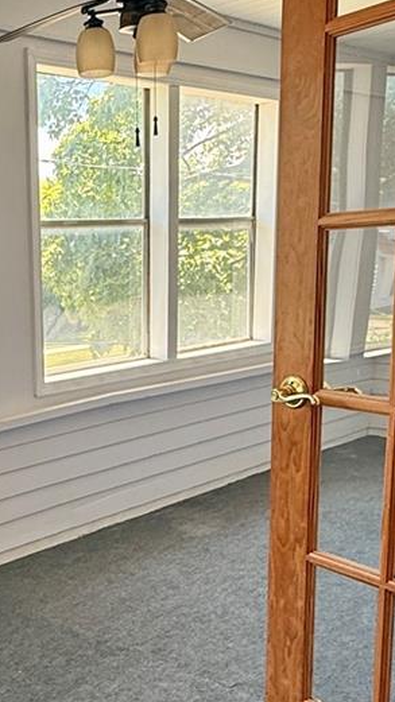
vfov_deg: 45.0
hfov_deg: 25.4
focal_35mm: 45
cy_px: 445
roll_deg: +2.6
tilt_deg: -12.9
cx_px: 12
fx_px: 838
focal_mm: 2.22
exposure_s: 1/114
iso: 64
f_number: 2.2
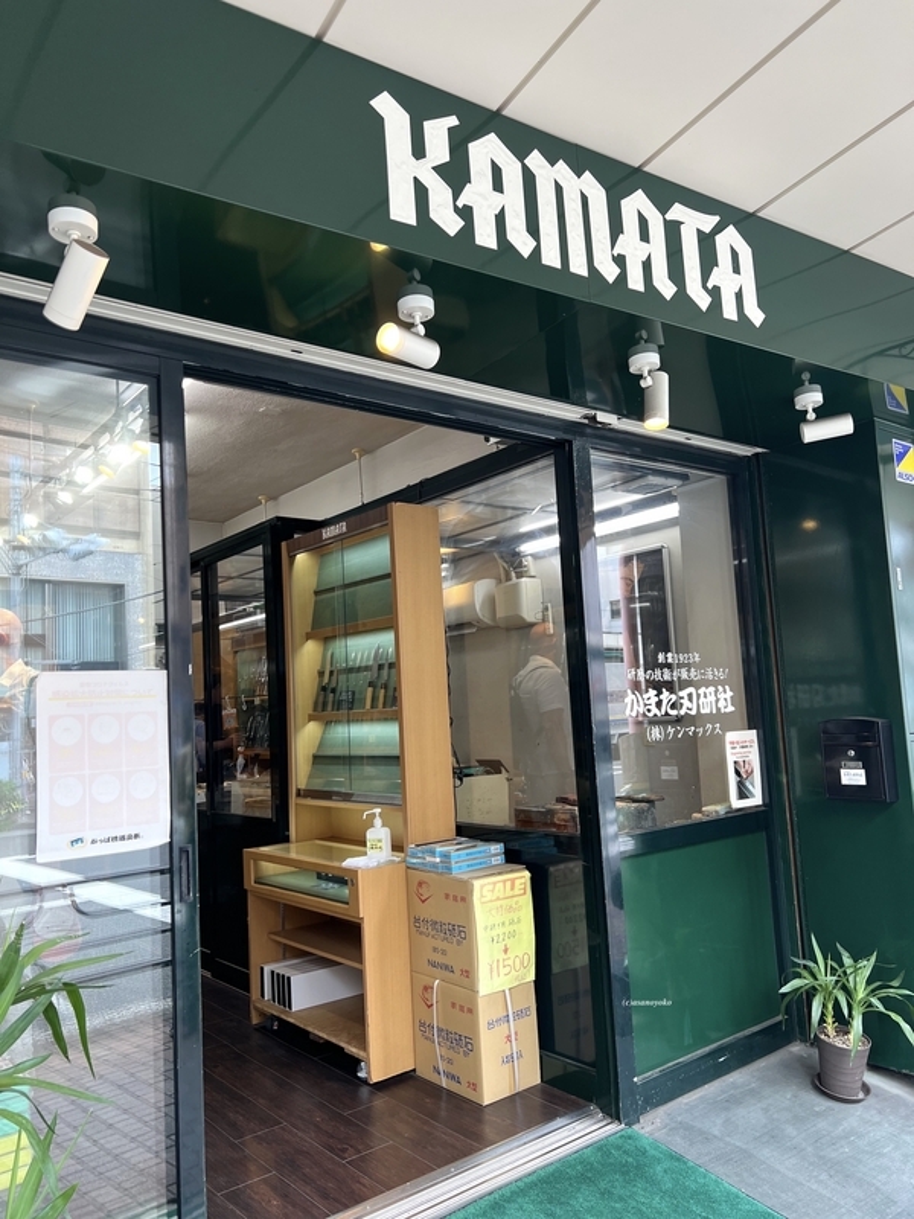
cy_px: 610
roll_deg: +4.1
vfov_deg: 67.3
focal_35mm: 26
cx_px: 457
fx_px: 915
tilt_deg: +7.0
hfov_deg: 53.1
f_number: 1.5
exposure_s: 1/123
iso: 64
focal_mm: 5.7
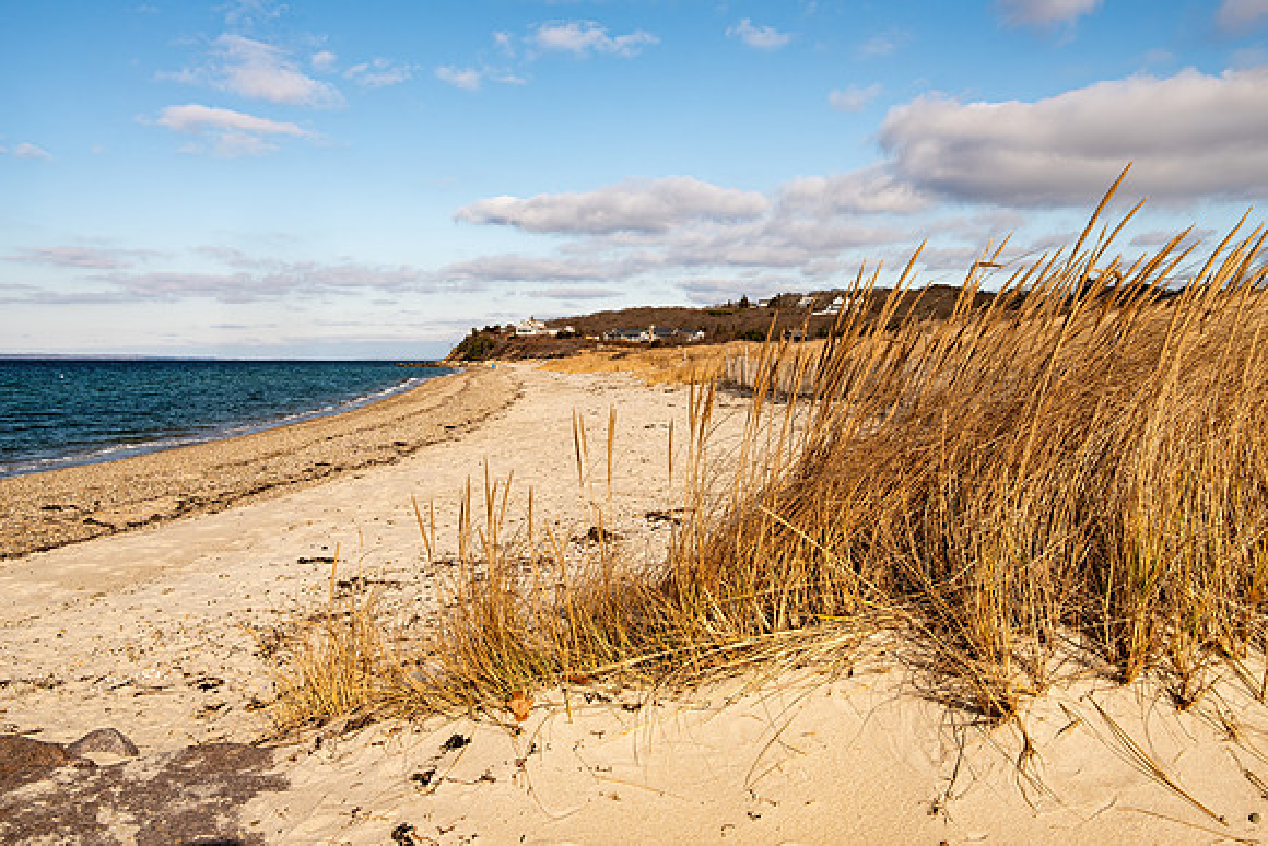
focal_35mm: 35
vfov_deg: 37.9
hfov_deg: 54.4
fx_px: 1233
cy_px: 423
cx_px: 634
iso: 200
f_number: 11
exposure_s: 1/450
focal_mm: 23
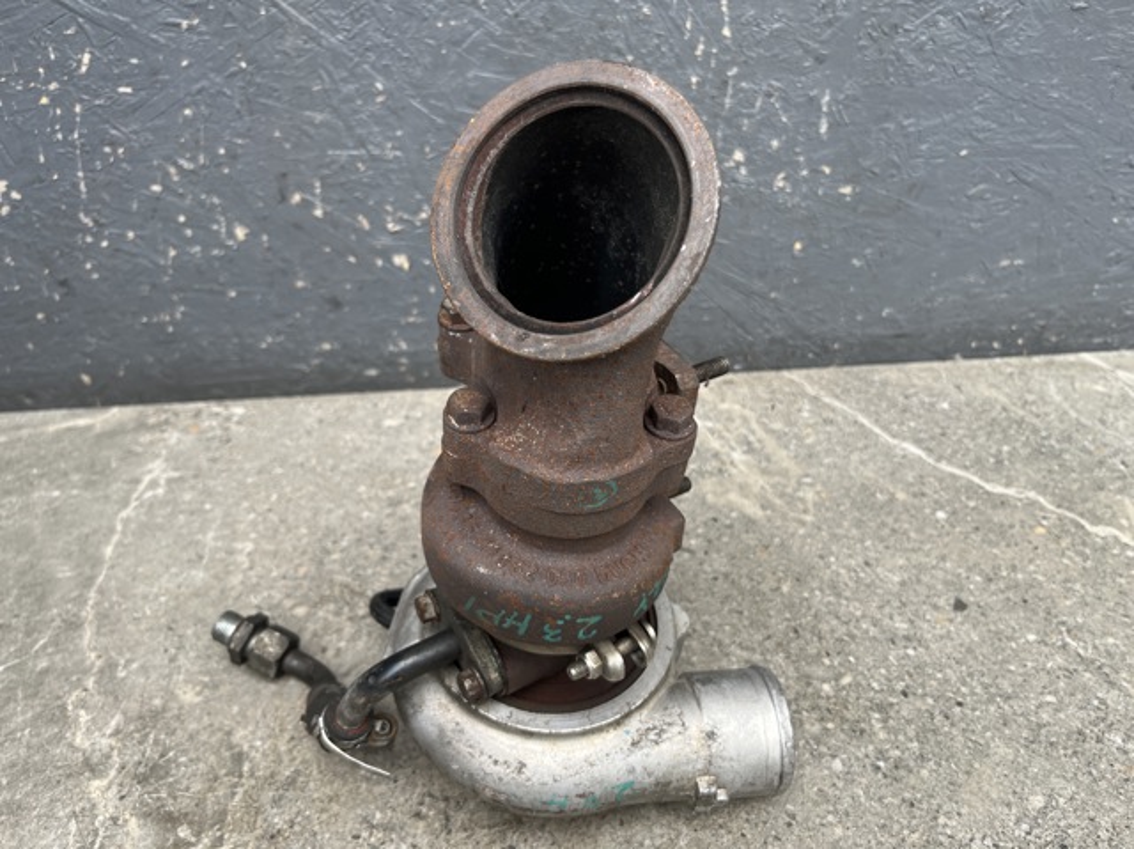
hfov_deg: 67.3
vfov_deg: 53.0
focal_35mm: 26
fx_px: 851
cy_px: 424
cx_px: 567
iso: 32
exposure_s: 1/122
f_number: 1.6
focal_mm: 5.1
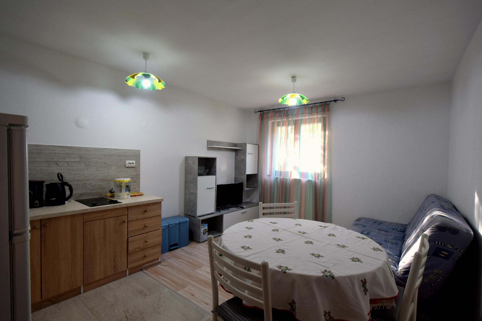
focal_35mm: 15
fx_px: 201
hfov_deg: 100.4
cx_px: 241
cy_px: 160
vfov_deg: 77.3
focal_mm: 10
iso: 400
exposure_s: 1/80
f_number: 4.5
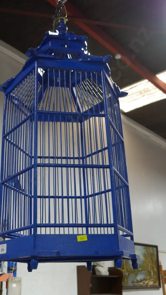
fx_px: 313
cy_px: 149
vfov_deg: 50.5
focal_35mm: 40
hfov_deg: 29.5
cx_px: 58
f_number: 4
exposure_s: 1/60
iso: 640
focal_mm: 18
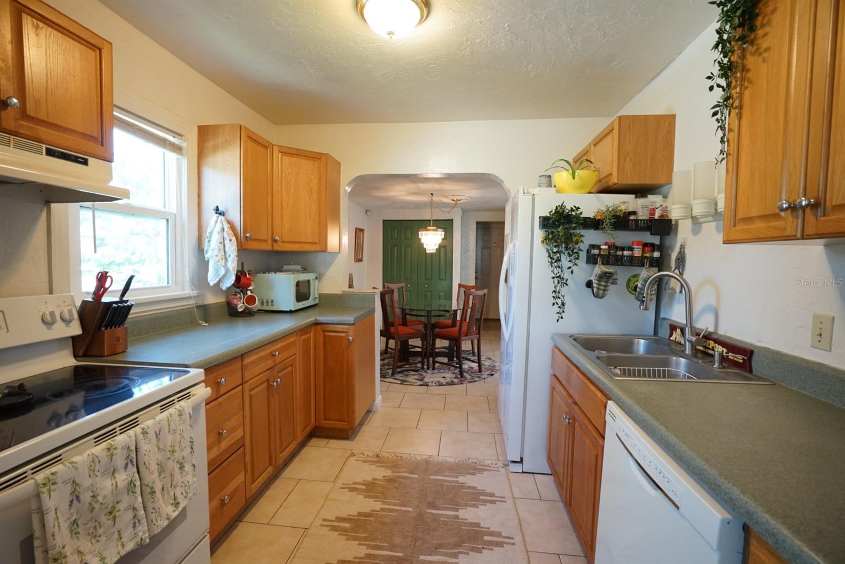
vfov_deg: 73.8
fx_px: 376
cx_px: 422
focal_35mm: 16
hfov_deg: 96.7
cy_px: 282
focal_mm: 16
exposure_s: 1/30
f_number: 7.1
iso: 1600
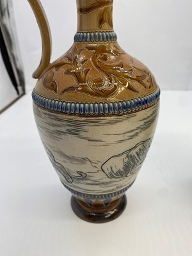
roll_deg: +1.7
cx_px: 96
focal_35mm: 26
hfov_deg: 53.1
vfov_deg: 67.3
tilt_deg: -26.4
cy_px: 128
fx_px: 192
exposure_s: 1/262
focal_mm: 4.25
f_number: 1.8
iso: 32
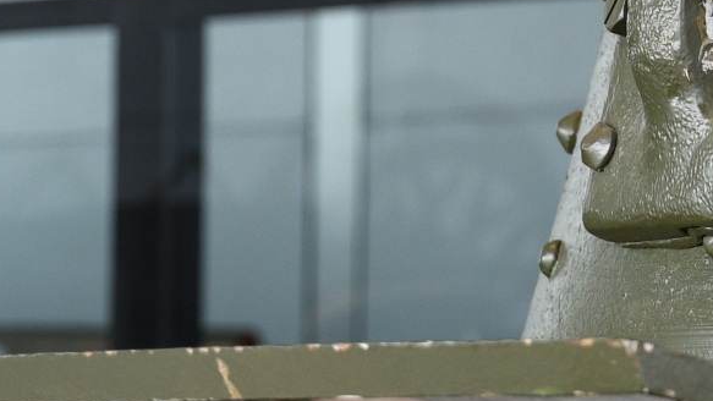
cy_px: -189
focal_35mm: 246
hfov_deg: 8.4
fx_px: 4651
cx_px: 1359
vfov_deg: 4.9
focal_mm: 38
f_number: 3.3
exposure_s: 1/50
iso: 400
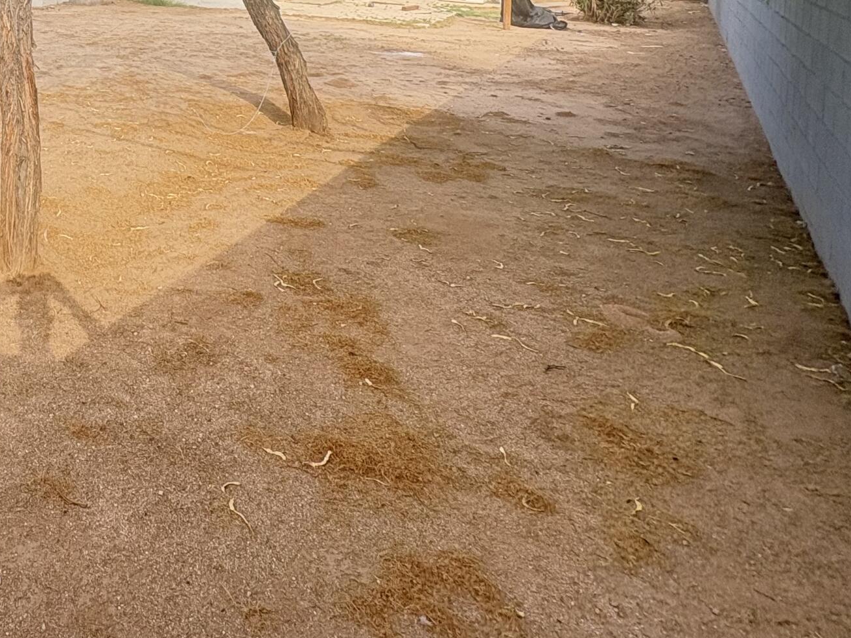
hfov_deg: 46.8
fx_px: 786
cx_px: -11
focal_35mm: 32
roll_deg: +0.0
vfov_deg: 37.9
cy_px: -38
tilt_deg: -0.2
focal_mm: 2.22
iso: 64
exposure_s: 1/275
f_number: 2.2
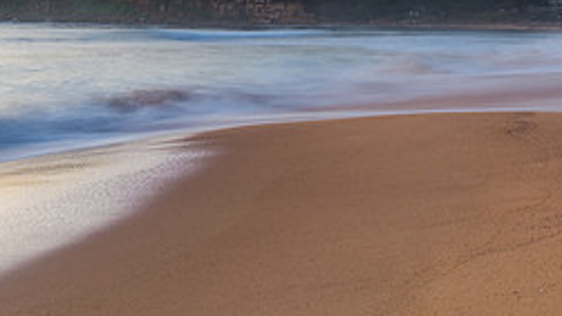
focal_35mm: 61
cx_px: 191
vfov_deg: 19.2
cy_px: 3
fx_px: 909
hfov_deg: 34.1
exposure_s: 2
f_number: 10
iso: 50
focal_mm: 16
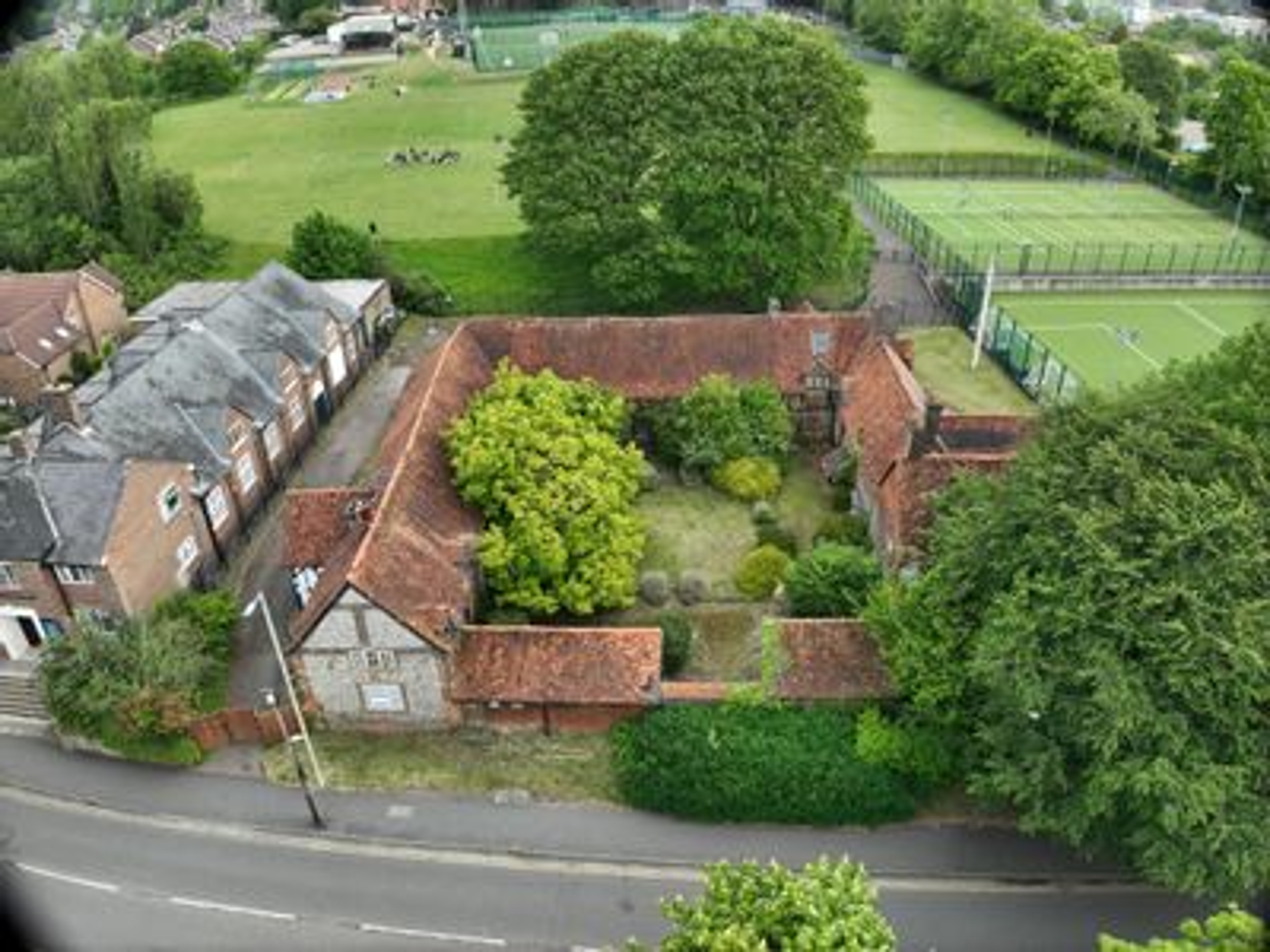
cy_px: 476
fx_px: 881
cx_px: 635
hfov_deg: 71.6
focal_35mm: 24
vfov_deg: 56.8
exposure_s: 1/640
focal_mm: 12.29
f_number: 2.8
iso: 110
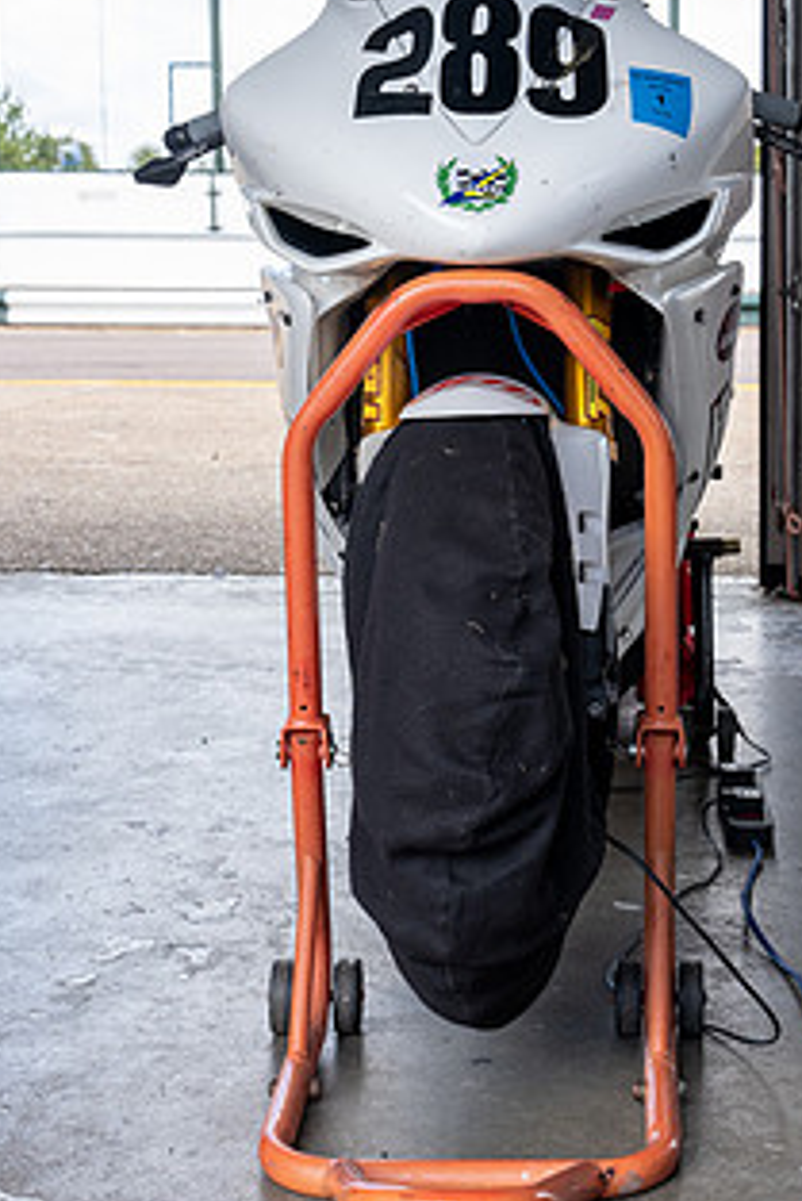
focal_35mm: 69
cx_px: 514
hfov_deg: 19.7
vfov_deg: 29.1
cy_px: 434
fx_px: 2303
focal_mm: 48
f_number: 9
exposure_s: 1/160
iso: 640
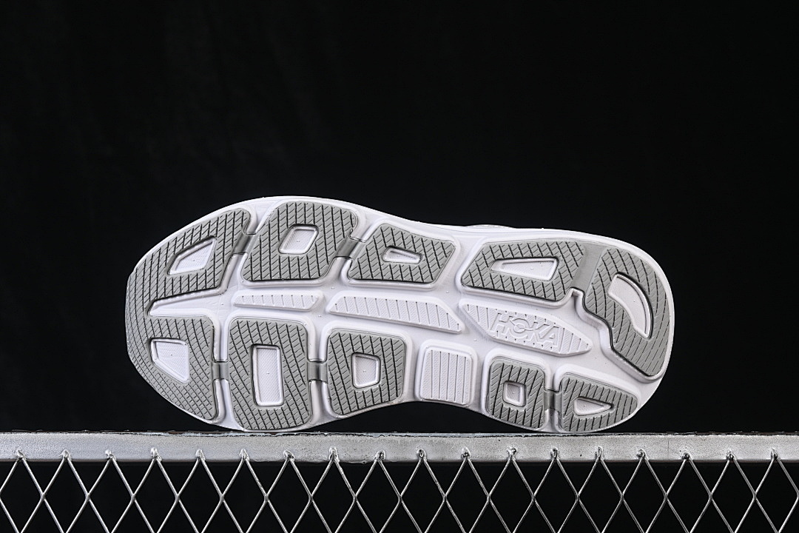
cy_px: 266
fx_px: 1664
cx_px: 400
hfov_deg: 27.0
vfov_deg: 18.2
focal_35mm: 75
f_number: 8
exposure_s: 1/80
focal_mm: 50
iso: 160
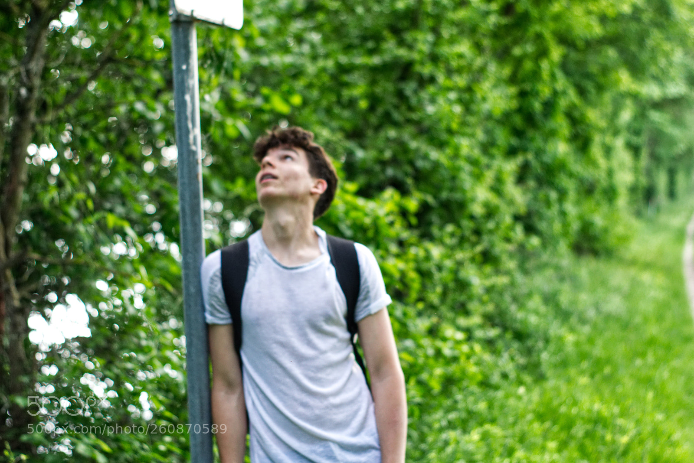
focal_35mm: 75
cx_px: 347
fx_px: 1446
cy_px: 232
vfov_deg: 18.2
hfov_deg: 27.0
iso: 800
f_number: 3.2
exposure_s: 1/800
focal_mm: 50
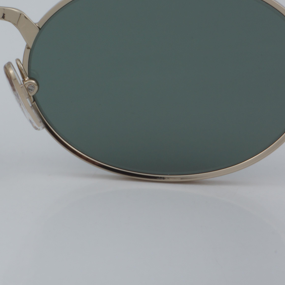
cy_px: 65
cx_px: -21
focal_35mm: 182
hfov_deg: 9.5
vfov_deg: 9.6
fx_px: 1696
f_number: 32
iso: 100
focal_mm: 55
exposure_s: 1/4
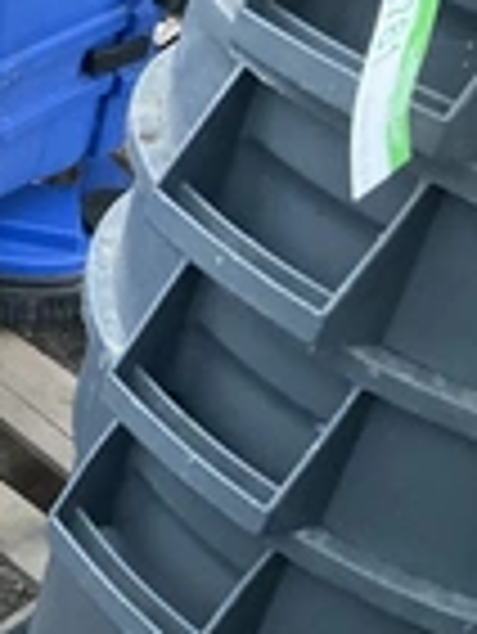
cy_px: 4
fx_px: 1504
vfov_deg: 22.9
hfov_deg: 15.3
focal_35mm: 82
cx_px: -410
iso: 320
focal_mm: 3
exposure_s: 1/44
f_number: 1.8
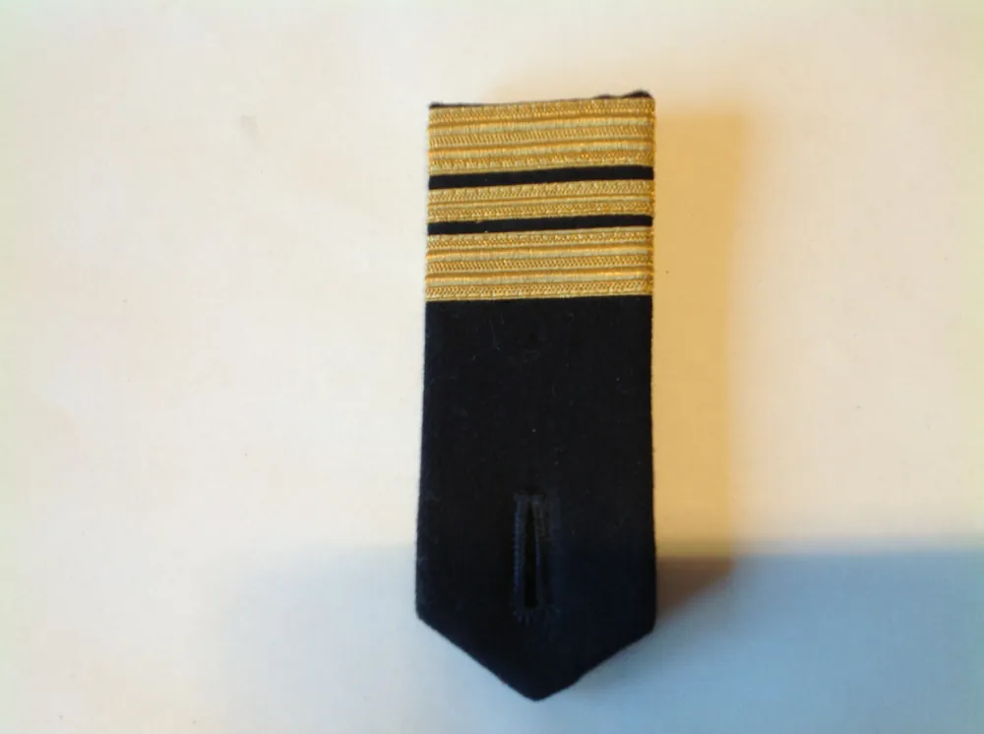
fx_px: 993
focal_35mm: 35
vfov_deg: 40.6
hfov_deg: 52.7
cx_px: 492
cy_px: 367
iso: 50
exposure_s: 1/17
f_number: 2.4
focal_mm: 4.28
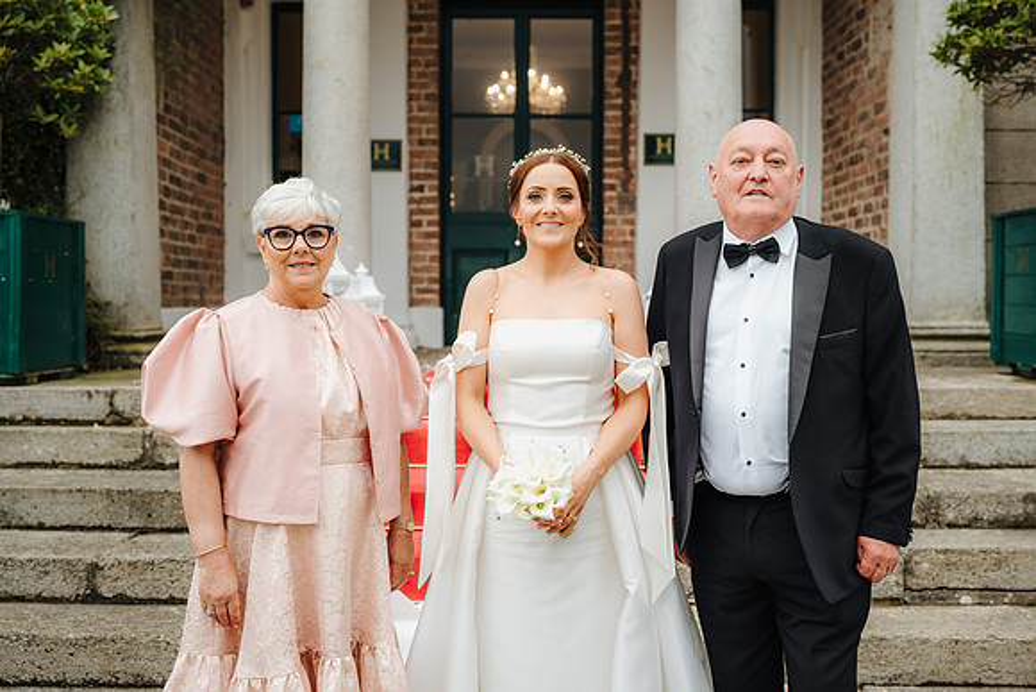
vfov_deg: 35.7
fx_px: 1073
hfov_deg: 51.6
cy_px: 329
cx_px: 518
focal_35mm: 37
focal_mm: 35
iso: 200
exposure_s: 1/500
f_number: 2.5
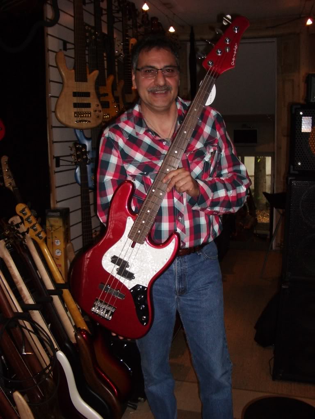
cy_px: 210
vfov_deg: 52.6
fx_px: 425
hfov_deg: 40.7
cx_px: 158
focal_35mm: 35
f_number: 2.6
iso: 200
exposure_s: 1/60
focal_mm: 5.8
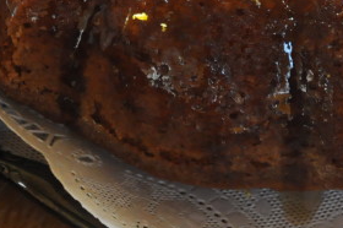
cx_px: 240
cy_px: -107
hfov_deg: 3.6
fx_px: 5480
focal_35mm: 576
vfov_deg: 2.4
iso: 1600
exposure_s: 1/10
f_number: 5.6
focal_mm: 105
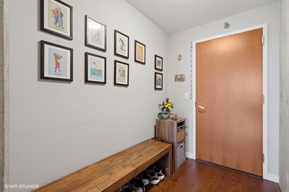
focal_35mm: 16
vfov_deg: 73.7
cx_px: 144
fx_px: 128
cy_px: 96
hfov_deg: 96.7
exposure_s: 1/4
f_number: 7.1
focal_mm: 16
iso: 320
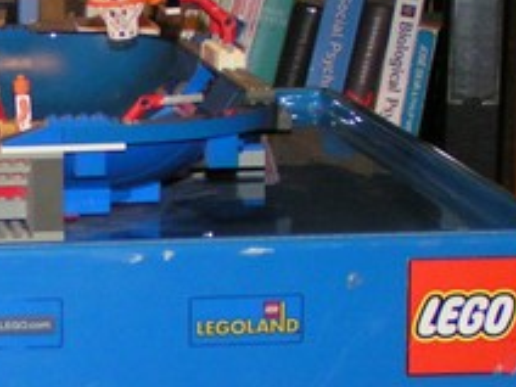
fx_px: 2340
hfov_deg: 12.1
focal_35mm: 157
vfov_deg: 9.4
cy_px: 309
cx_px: -192
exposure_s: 1/60
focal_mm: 8
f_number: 3.2
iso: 200
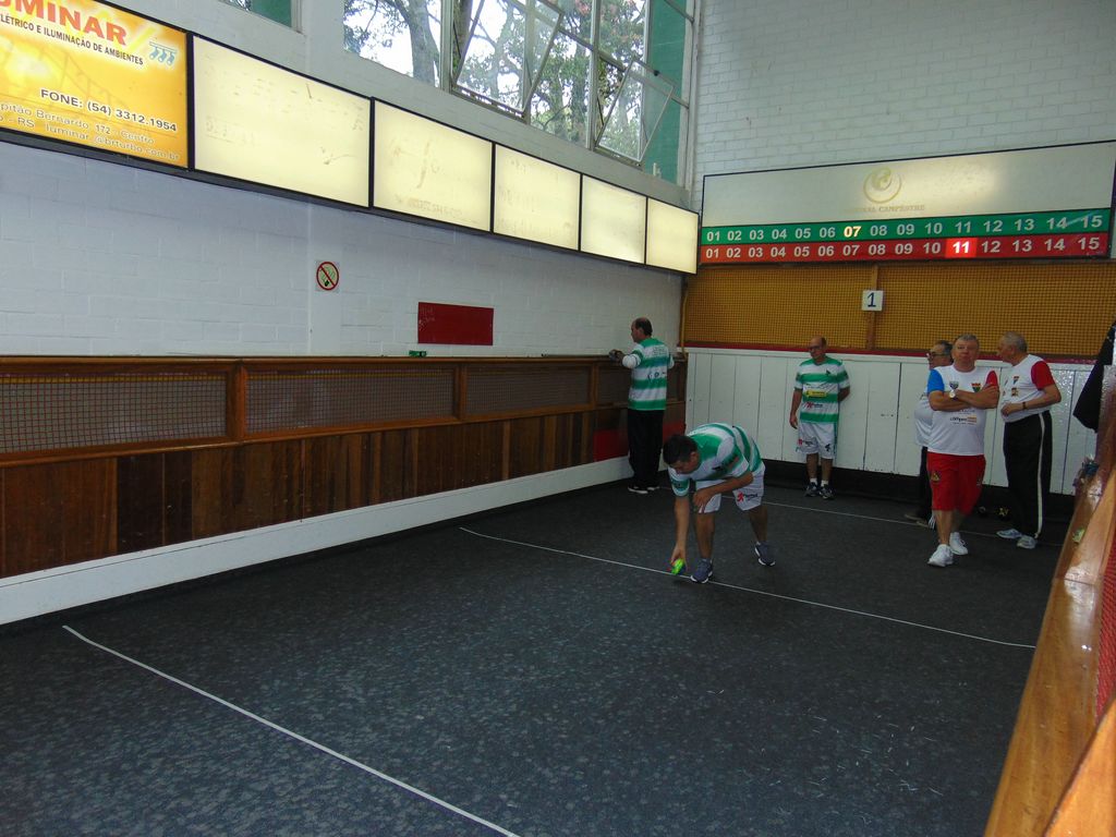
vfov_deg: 54.9
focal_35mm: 25
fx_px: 806
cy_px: 418
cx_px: 558
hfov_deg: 69.4
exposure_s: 1/30
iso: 80
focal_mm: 4.5
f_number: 3
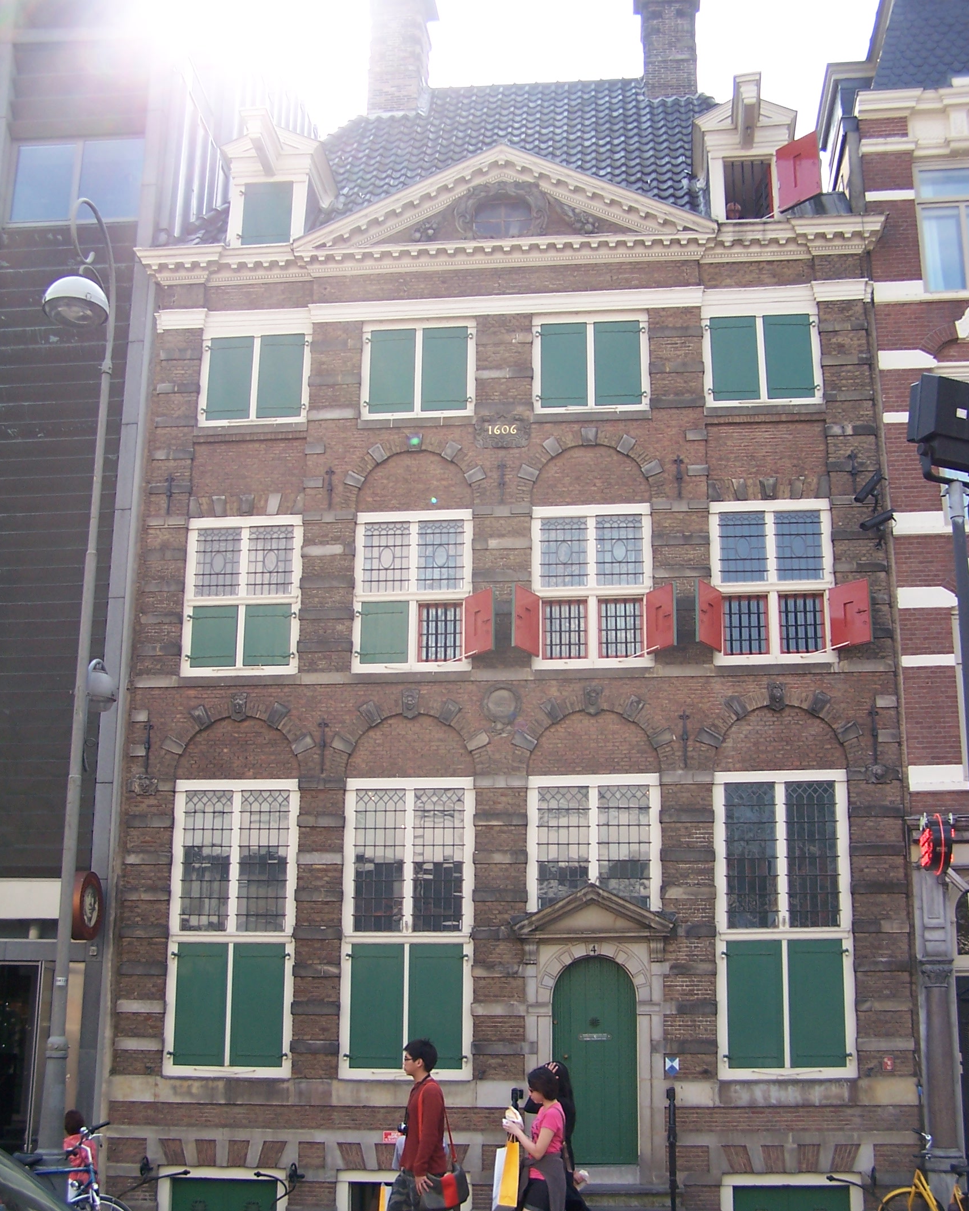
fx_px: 1434
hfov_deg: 37.3
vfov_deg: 45.8
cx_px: 487
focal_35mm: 40
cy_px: 634
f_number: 2.8
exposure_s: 1/350
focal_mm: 6.3
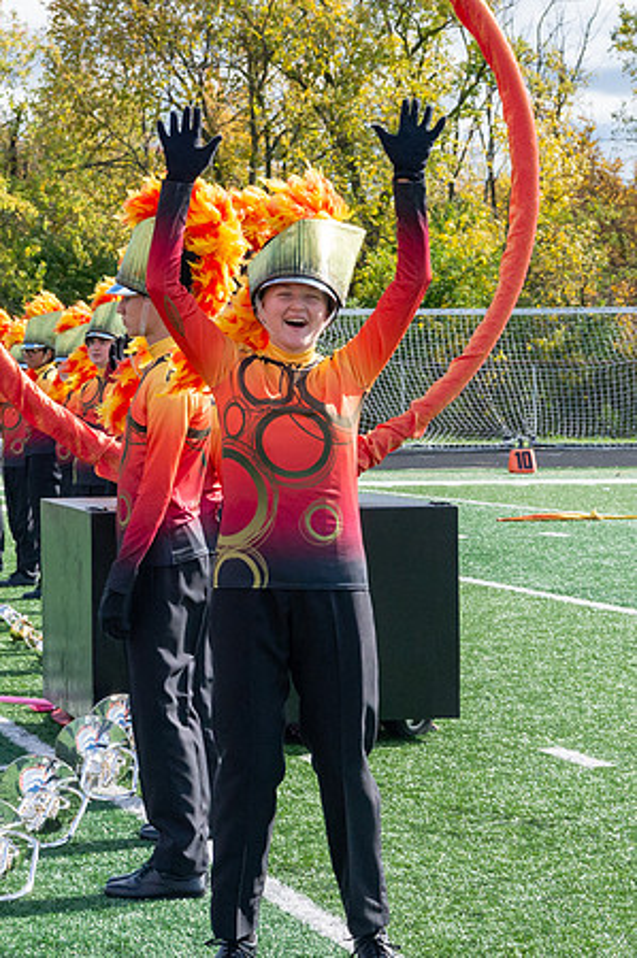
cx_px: 270
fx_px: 3609
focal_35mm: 136
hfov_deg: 10.1
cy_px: 356
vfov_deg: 15.1
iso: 1600
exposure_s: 1/2500
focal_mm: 70
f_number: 10
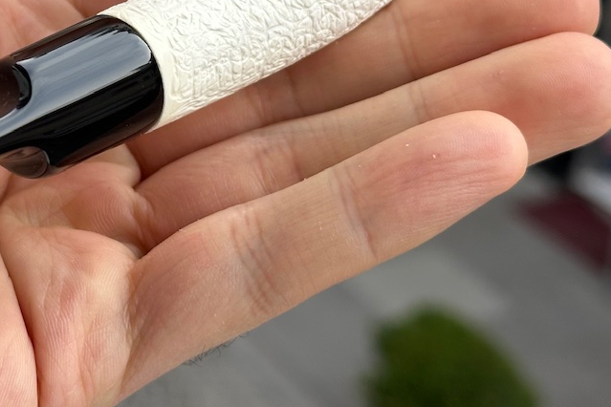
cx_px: 33
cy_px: -28
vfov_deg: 13.4
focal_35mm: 100
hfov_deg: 19.9
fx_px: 1697
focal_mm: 6.86
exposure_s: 1/631
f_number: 1.78
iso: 64
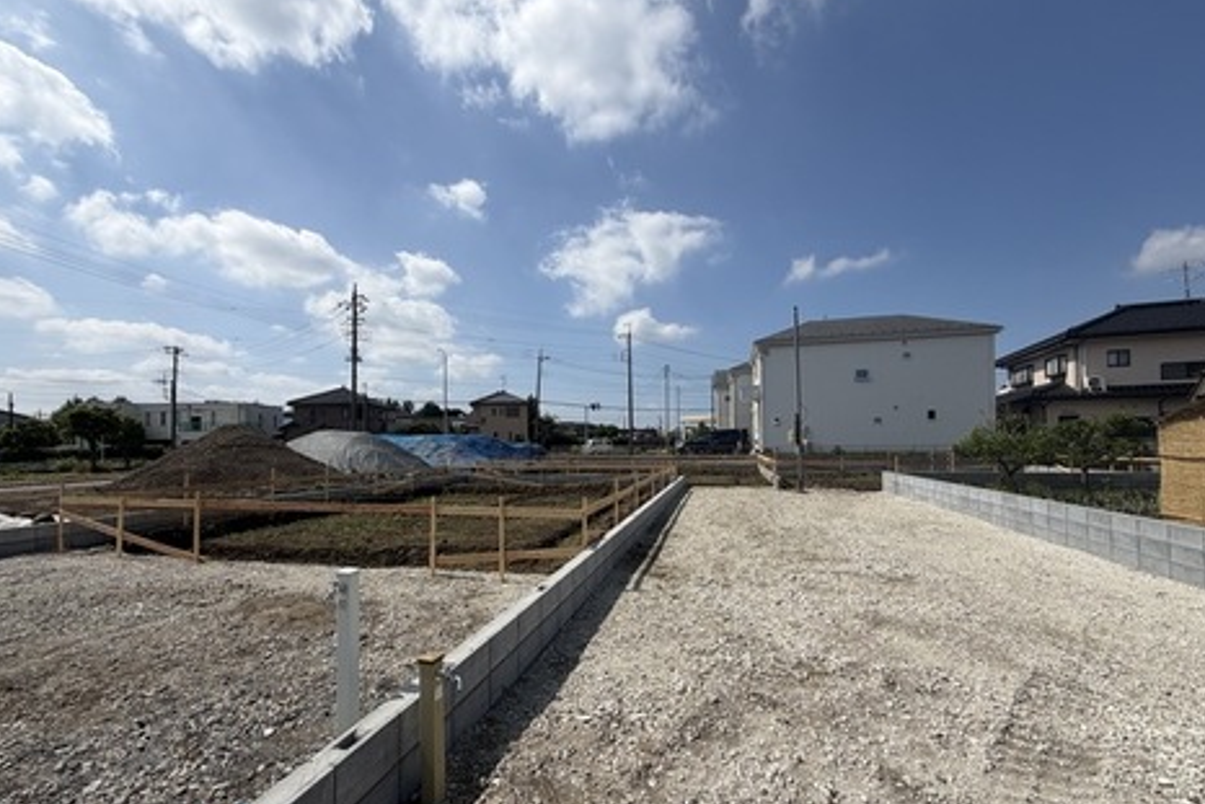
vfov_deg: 77.2
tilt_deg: +1.0
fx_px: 502
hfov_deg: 100.4
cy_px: 437
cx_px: 600
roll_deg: +1.0
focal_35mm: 15
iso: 20
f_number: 2.2
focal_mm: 2.22
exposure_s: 1/1698
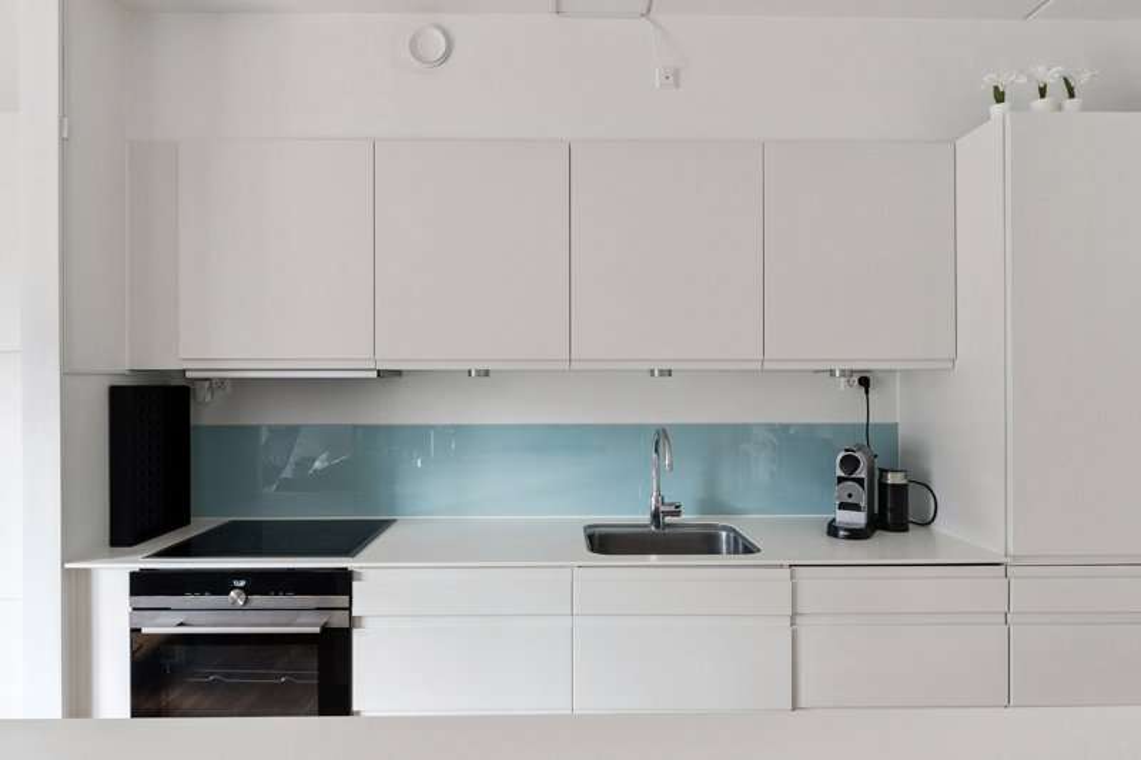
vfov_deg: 60.9
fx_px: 646
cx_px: 570
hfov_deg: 82.9
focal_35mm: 20
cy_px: 380
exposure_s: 1/8
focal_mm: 13.6
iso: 400
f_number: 7.1
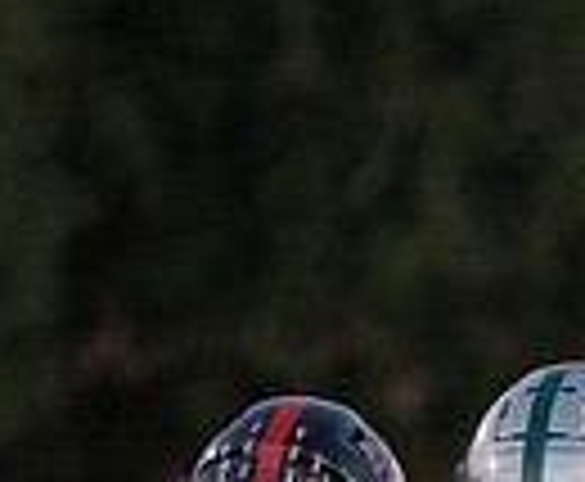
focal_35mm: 1990
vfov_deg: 0.8
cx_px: 784
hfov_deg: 1.0
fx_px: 34846
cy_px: 960
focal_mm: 400
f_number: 5.6
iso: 12800
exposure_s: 1/1250
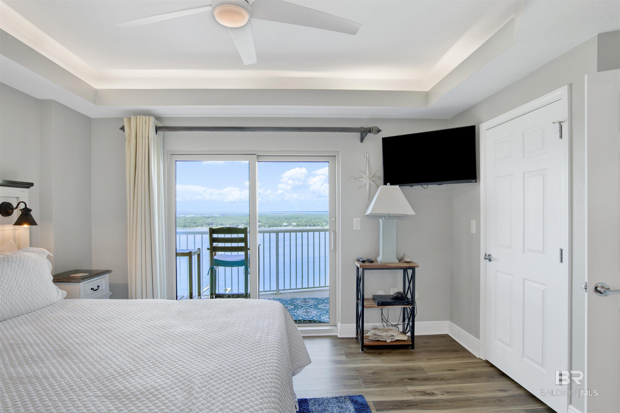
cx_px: 310
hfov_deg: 86.9
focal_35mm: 19
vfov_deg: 64.6
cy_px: 206
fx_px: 327
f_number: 11
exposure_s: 1/13
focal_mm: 19
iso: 200
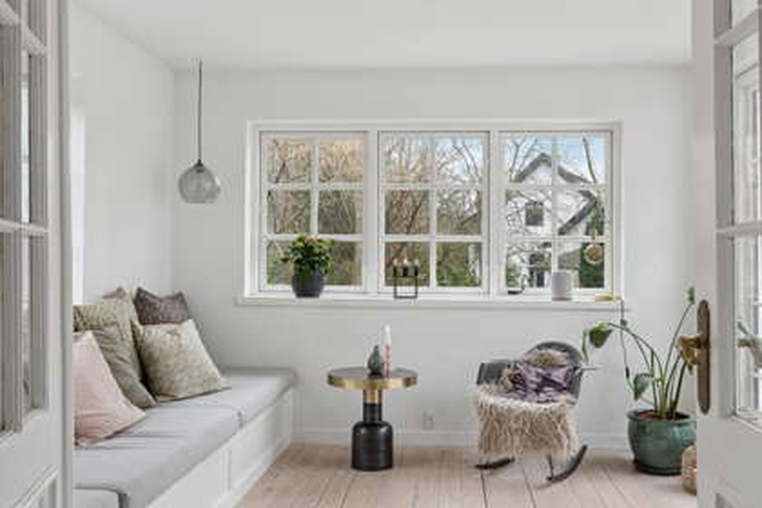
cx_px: 381
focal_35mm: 33
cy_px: 254
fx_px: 698
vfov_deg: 40.0
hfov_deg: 57.2
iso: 320
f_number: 8
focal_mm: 22
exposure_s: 1/25
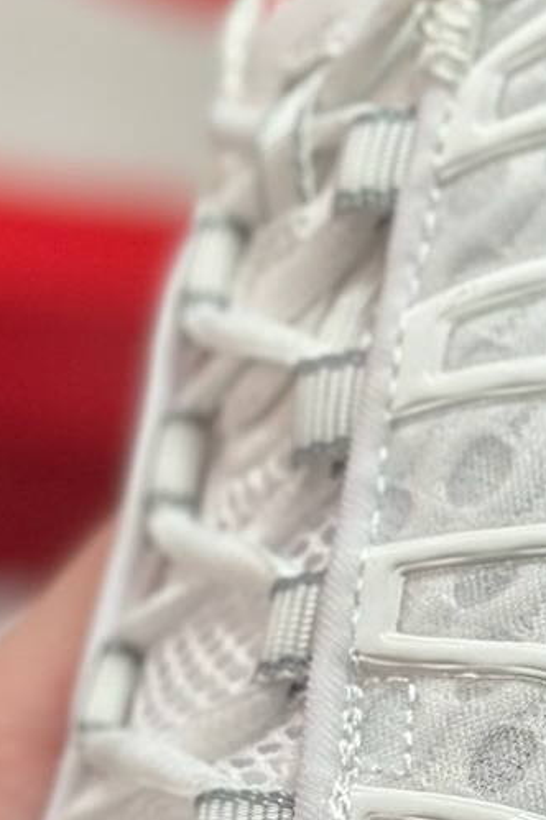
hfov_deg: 6.6
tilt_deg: -58.0
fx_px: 4670
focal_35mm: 205
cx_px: 699
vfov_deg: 10.0
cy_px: 807
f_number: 1.78
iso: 100
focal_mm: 6.86
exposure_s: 1/2252
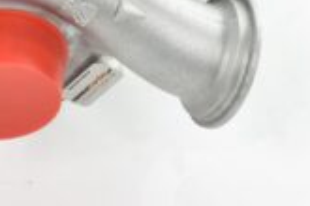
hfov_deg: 11.1
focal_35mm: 186
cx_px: 139
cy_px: -153
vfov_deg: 7.2
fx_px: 1602
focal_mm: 34
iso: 100
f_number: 11
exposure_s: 1/8
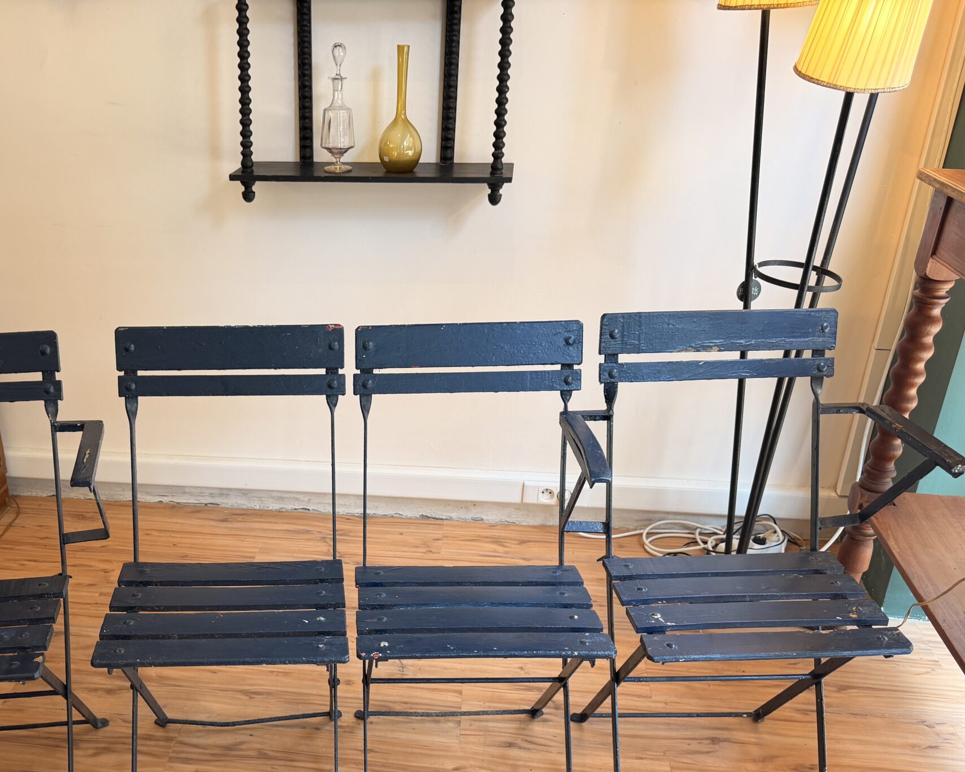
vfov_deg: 41.5
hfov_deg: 50.7
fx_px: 1000
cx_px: 334
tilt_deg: -29.4
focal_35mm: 35
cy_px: 539
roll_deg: +1.4
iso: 100
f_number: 1.78
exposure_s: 1/121
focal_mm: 6.76
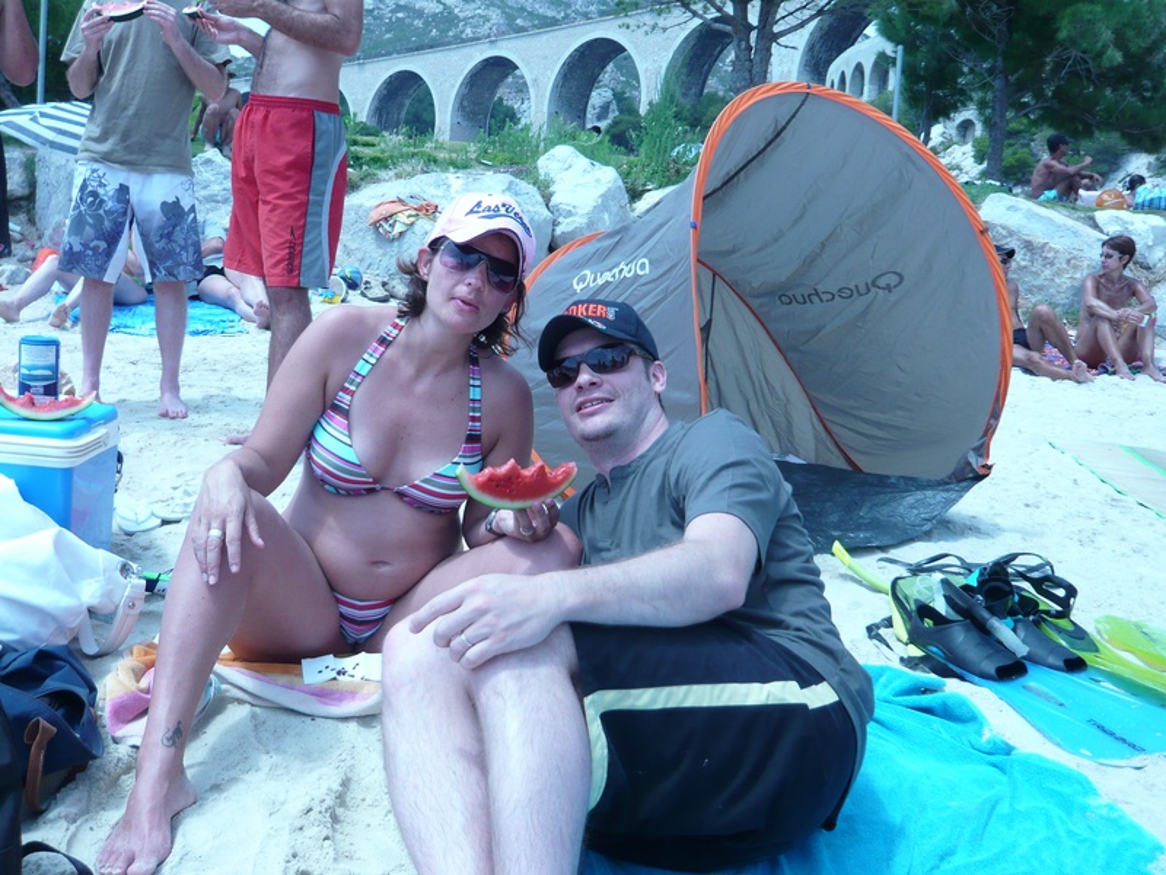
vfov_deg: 41.8
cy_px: 438
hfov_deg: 54.0
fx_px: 1145
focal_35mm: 34
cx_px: 583
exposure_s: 1/500
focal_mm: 5.5
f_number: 3.1
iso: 100
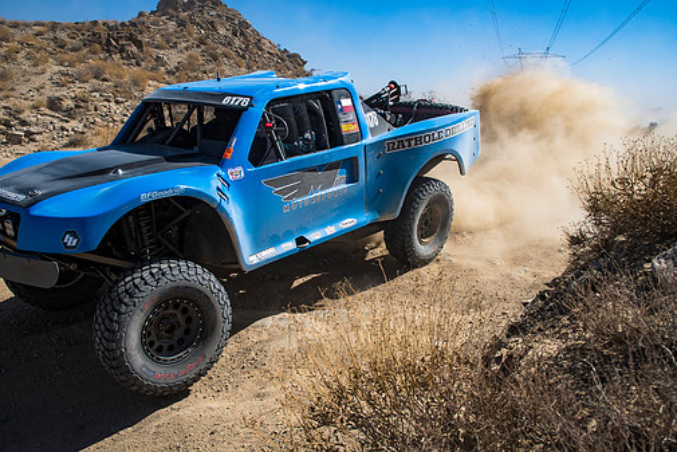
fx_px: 583
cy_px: 217
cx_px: 330
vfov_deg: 42.3
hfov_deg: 60.3
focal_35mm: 31
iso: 100
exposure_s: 1/2000
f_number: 4.5
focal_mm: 18
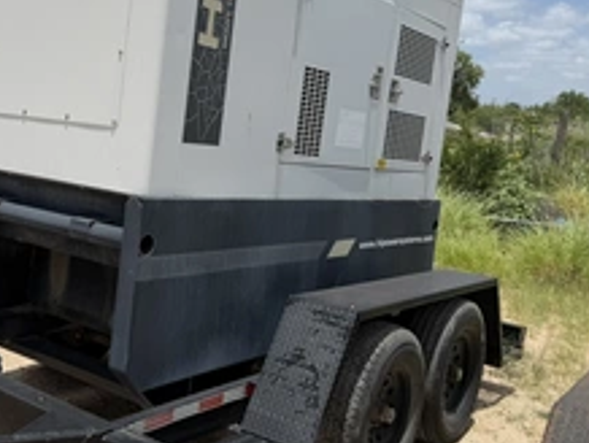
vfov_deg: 32.9
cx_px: 176
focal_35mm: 44
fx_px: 749
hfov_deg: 42.1
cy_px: 186
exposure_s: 1/7353
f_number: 1.78
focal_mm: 6.76
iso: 80
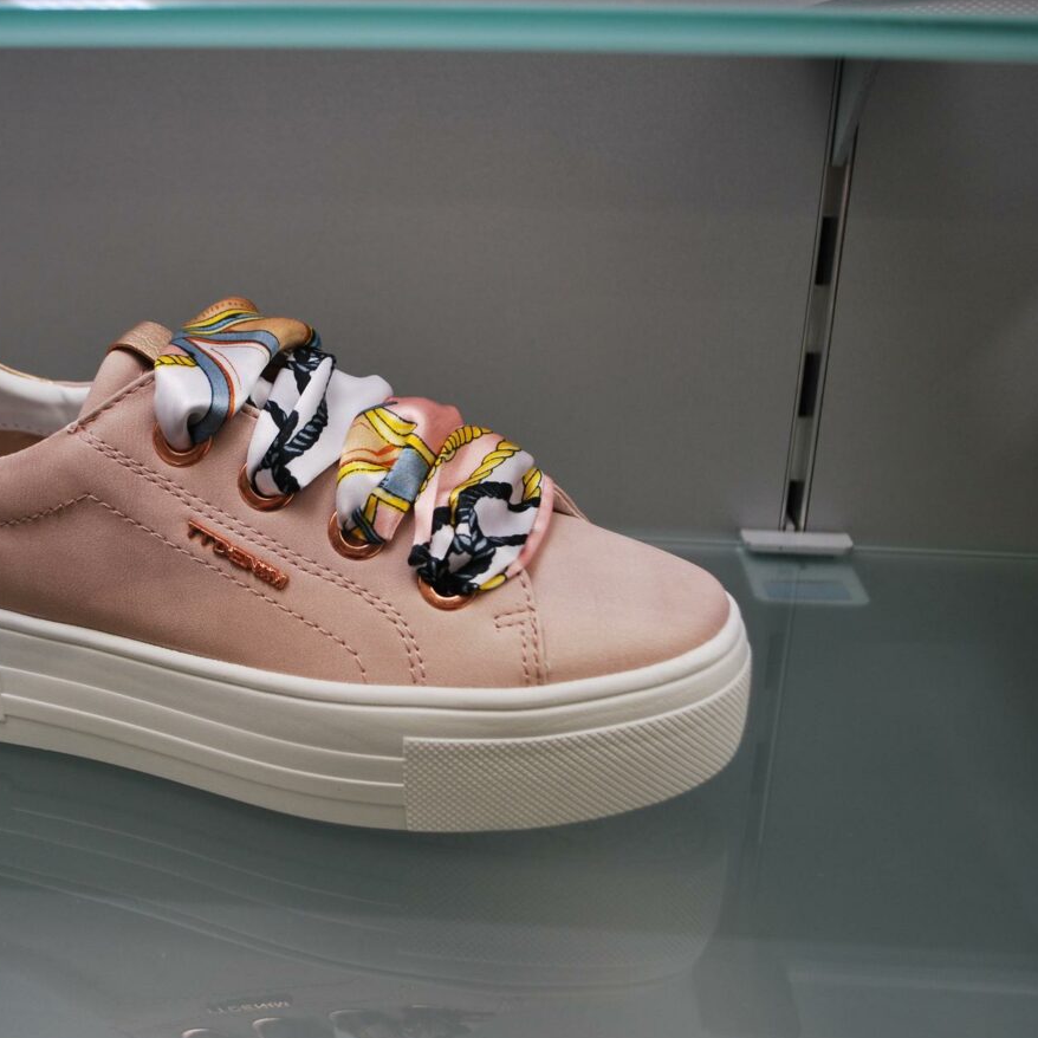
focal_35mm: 43
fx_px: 1459
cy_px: 528
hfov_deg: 38.5
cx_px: 304
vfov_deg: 39.2
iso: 200
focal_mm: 22
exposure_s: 1/60
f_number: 4
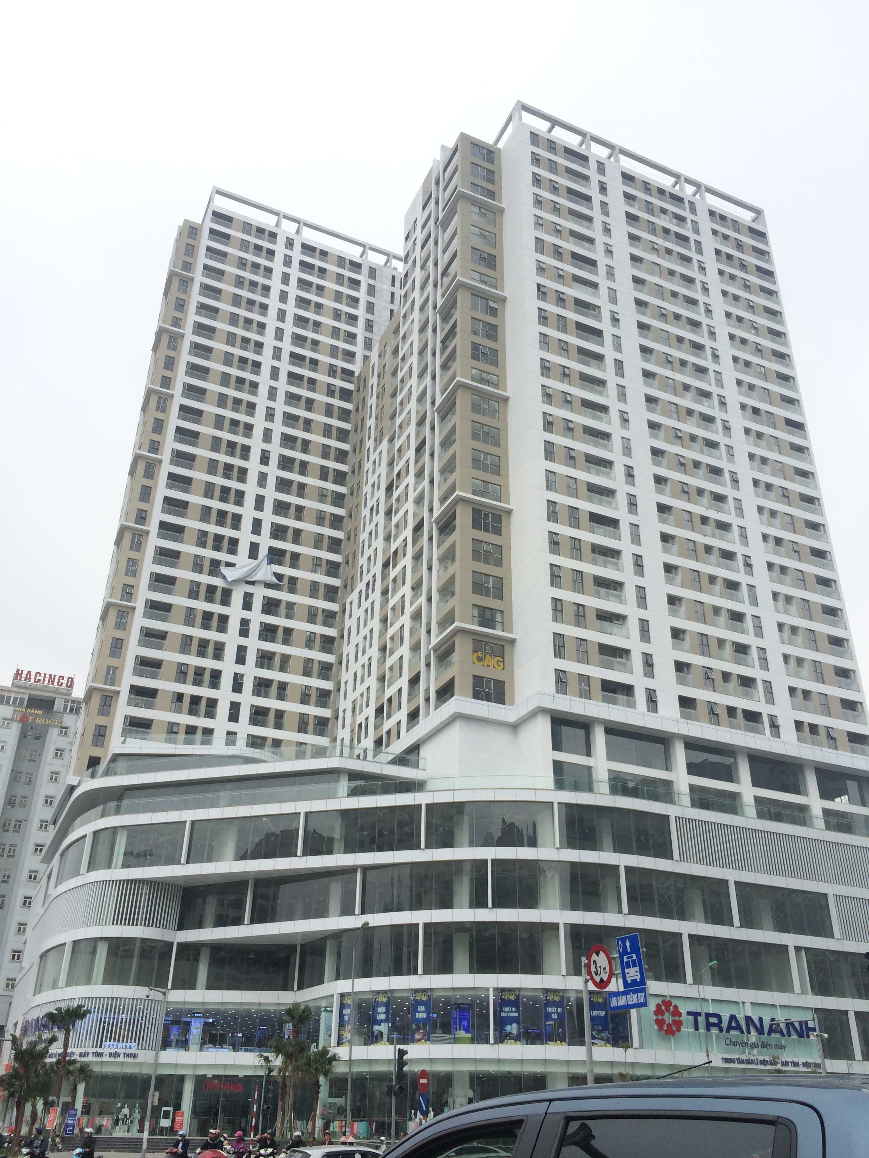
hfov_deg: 46.8
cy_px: 579
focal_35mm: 30
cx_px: 434
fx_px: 1004
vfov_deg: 60.0
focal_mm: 4.12
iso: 32
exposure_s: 1/533
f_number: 2.2
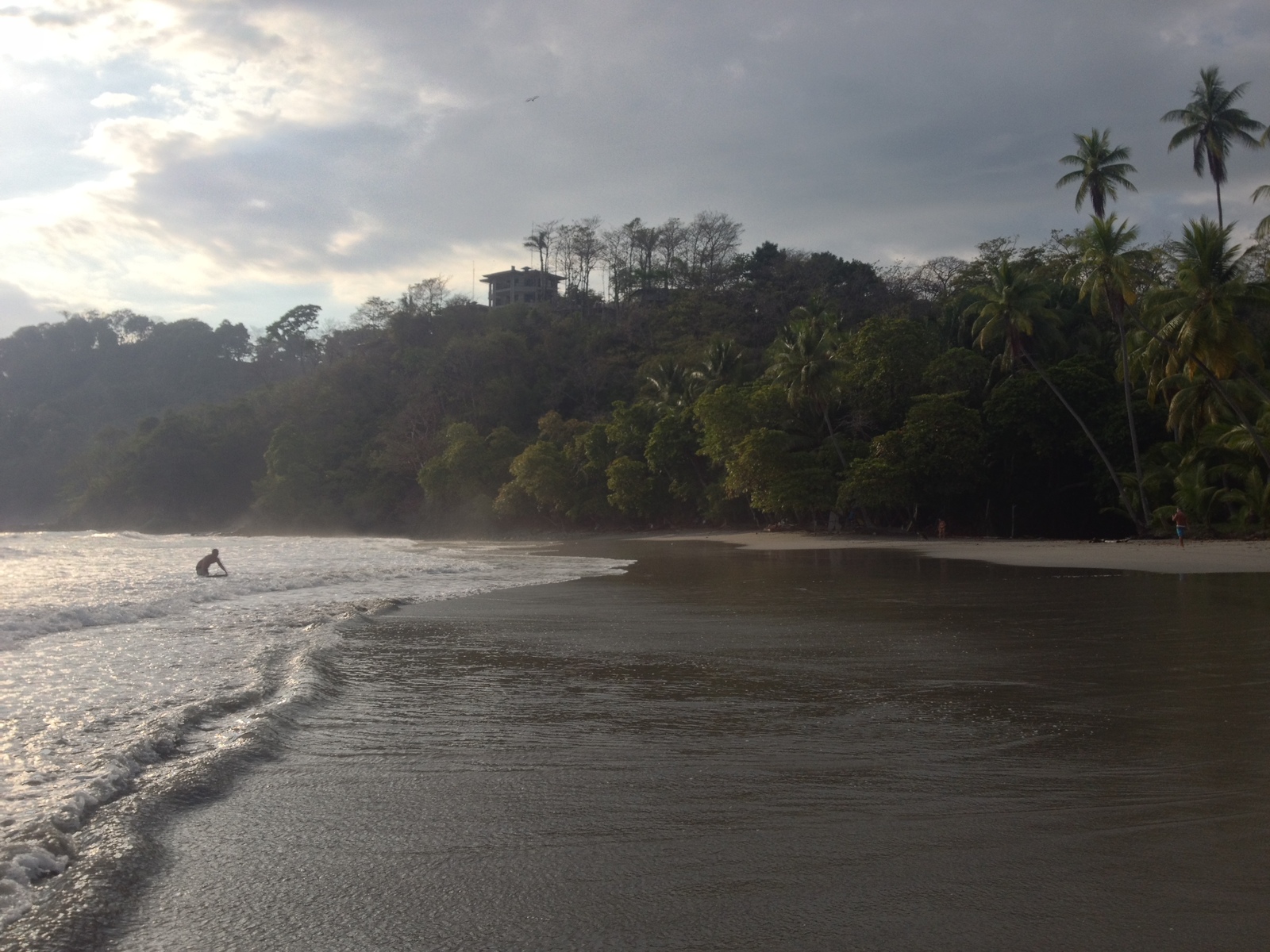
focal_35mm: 35
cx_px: 635
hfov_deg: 52.6
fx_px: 1284
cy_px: 476
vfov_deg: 40.7
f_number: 2.4
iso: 50
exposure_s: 1/1534
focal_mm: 4.28
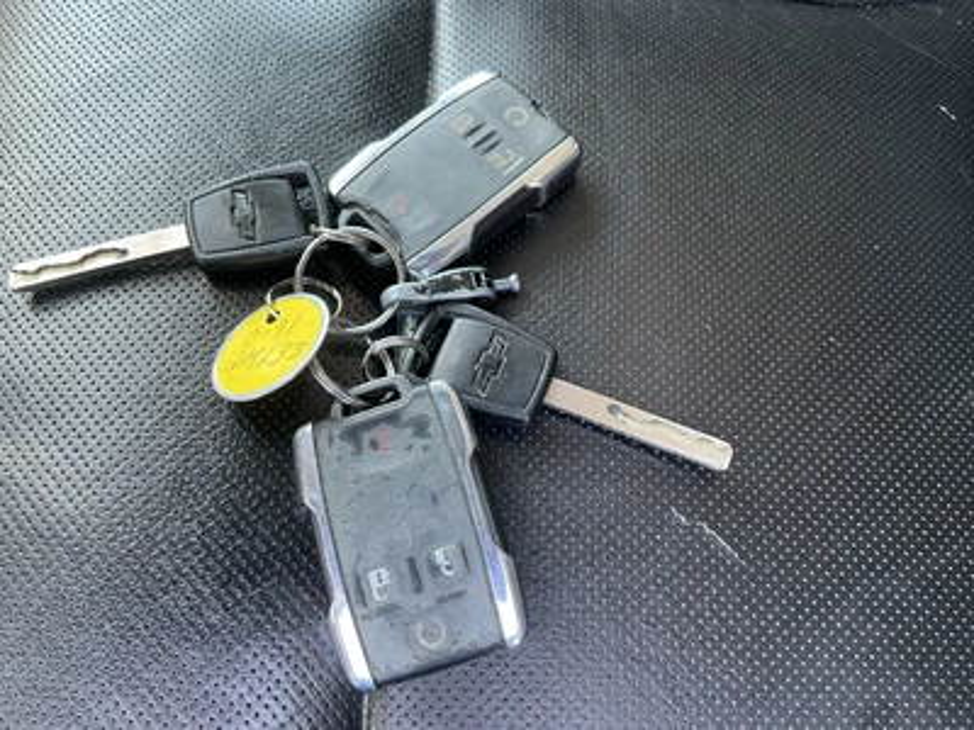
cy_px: 365
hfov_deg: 63.4
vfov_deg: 49.7
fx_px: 788
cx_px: 487
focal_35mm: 28
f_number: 1.8
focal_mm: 3
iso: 80
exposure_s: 1/60
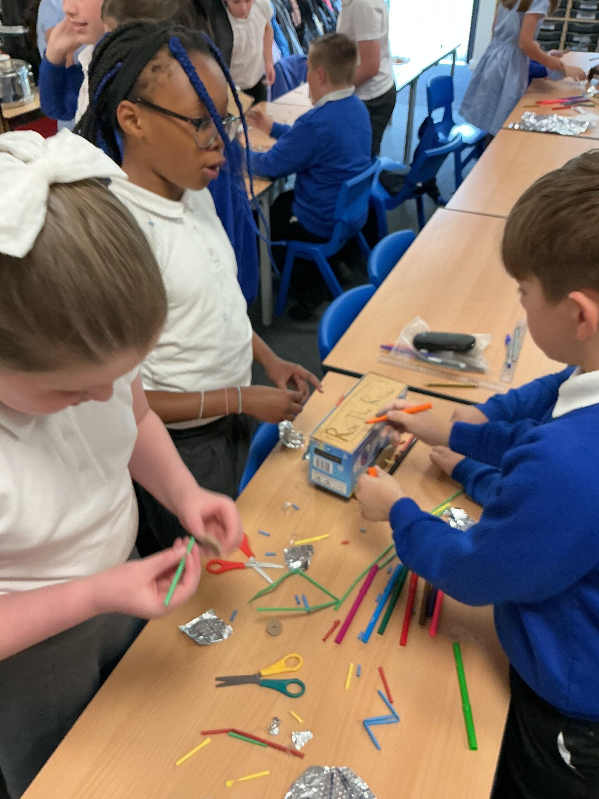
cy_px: 400
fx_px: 669
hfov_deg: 48.2
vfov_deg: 61.7
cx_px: 300
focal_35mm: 29
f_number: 1.8
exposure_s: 1/60
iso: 125
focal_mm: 3
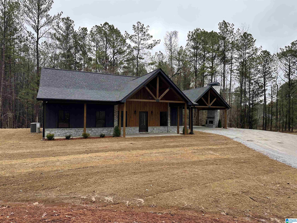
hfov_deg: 71.6
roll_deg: -1.1
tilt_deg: -1.6
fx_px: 206
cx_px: 148
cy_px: 112
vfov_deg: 56.8
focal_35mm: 24
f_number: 1.78
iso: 80
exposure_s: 1/529
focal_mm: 6.86
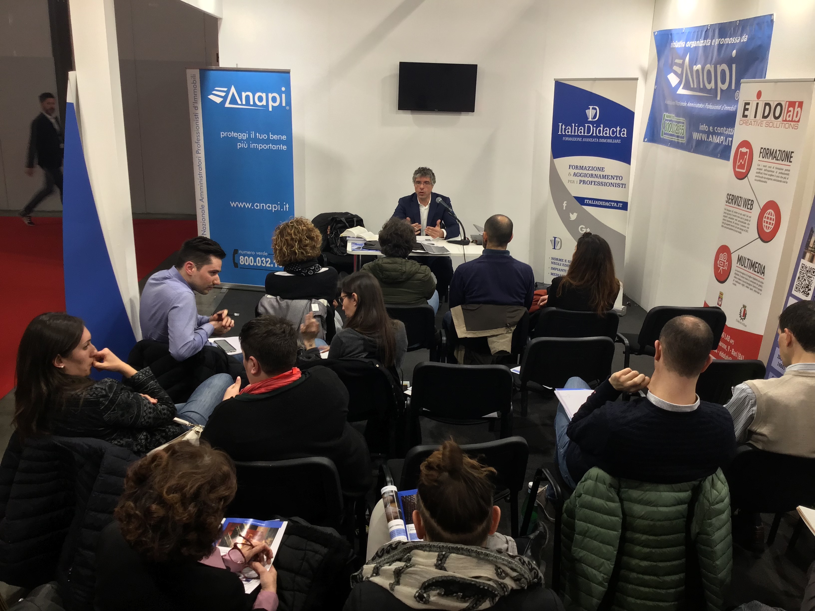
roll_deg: -1.3
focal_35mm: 31
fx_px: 730
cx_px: 408
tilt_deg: -17.2
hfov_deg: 58.4
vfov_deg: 45.4
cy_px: 306
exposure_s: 1/33
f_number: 2.4
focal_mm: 3.3
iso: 40
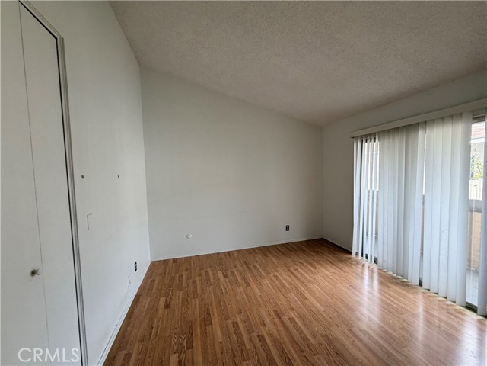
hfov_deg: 102.1
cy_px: 183
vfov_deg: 85.7
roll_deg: +2.5
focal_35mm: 14
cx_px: 244
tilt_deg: -3.0
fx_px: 197
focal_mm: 2.22
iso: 125
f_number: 2.2
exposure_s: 1/121
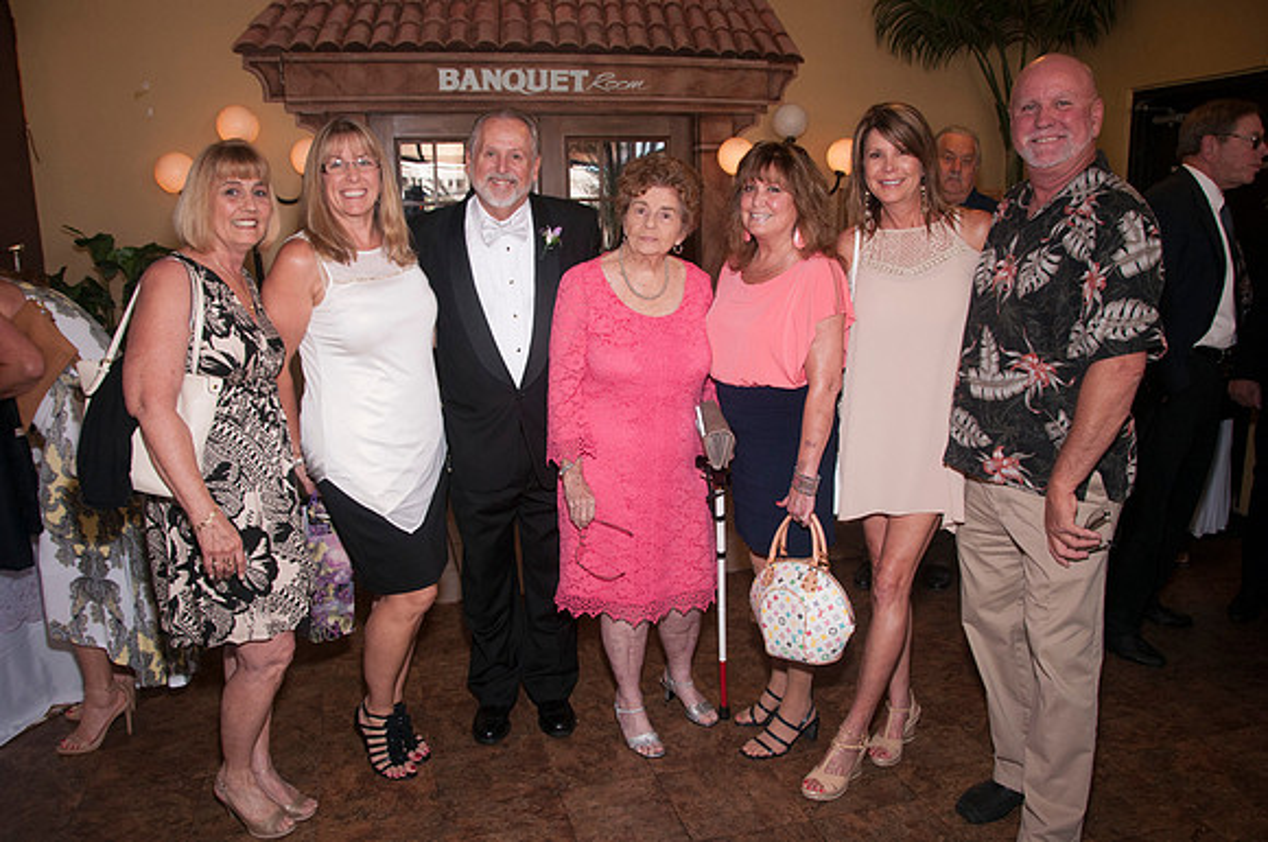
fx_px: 950
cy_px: 421
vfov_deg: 47.8
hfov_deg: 67.5
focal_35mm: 27
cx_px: 634
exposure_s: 1/60
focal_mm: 18
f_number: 5.6
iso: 400
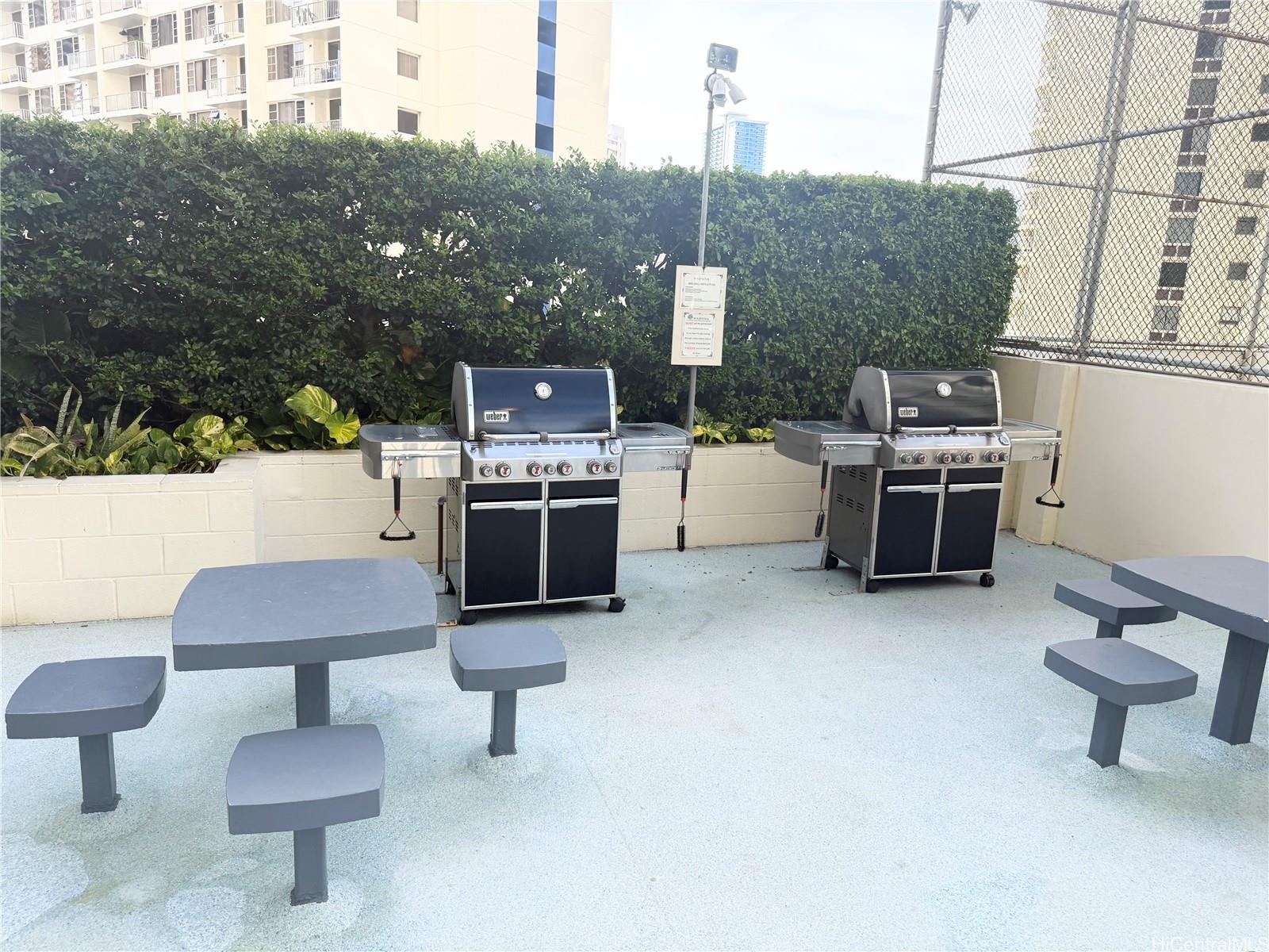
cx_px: 634
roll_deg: -2.8
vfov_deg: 56.8
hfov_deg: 71.6
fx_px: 880
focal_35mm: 24
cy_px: 476
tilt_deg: -11.4
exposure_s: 1/1812
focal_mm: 6.76
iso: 100
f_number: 1.78
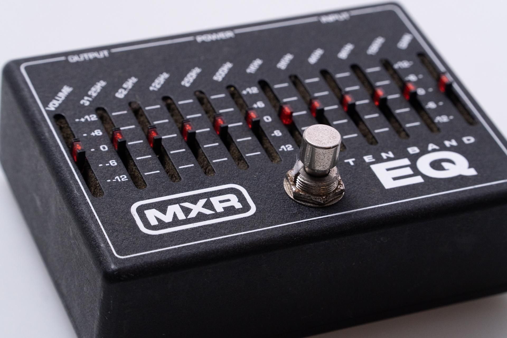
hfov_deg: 17.5
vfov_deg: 11.7
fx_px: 1648
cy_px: 169
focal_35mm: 117
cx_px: 254
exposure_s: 1/80
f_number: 8
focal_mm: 78
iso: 800
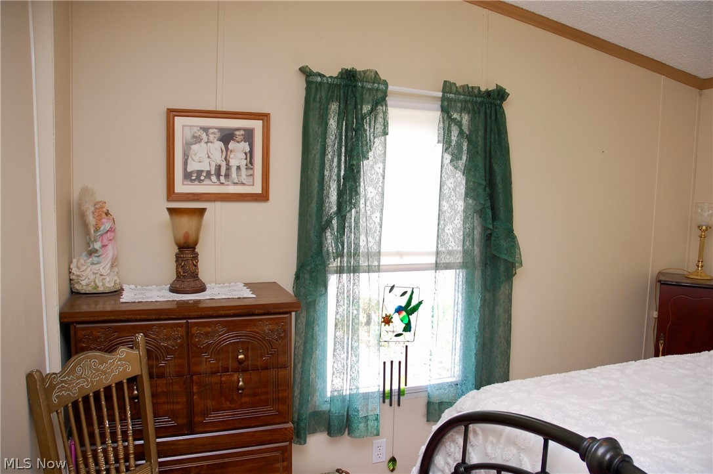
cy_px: 237
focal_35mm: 27
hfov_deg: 67.4
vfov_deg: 47.8
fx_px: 534
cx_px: 356
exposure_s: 1/80
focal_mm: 18
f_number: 4.5
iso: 400
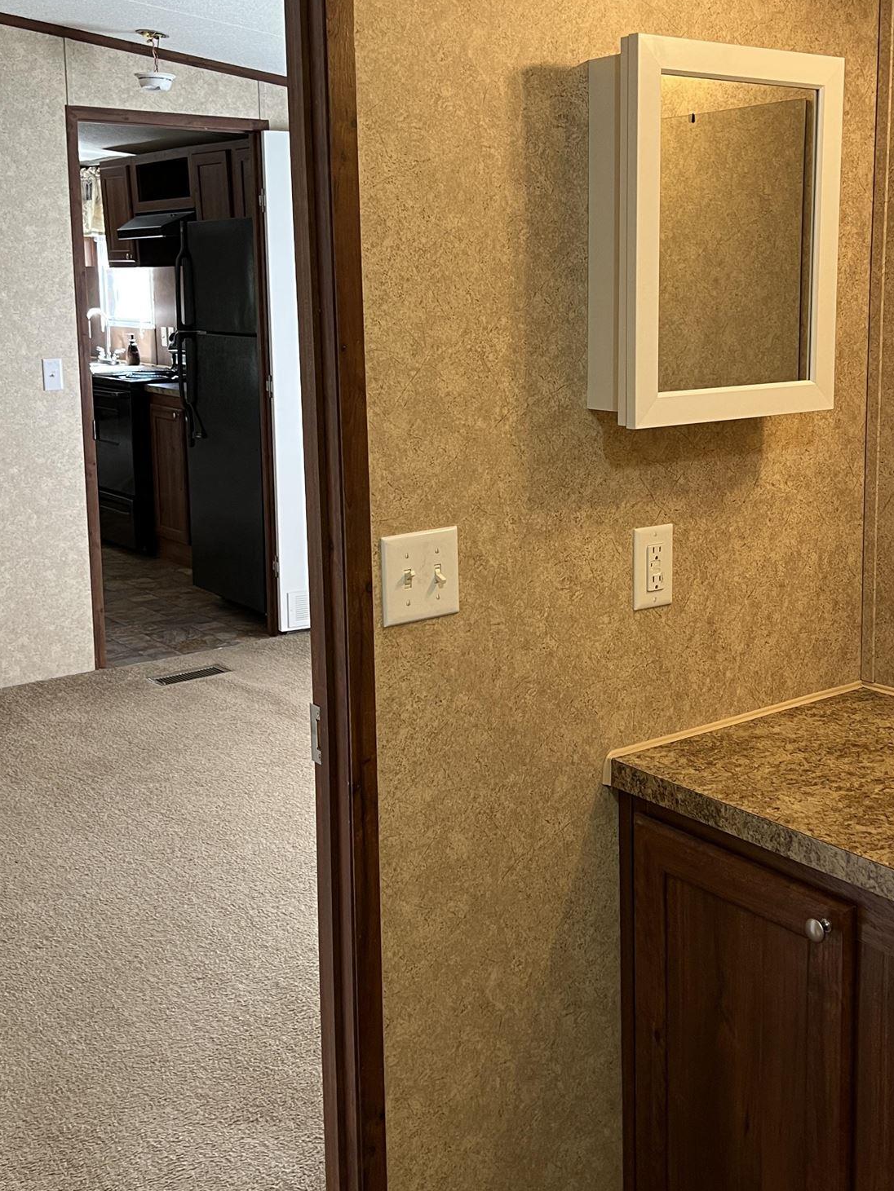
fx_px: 1412
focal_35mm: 41
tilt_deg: -8.7
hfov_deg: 35.1
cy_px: 474
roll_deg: +1.1
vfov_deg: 45.5
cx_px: 506
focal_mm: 5.7
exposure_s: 1/60
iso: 100
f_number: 1.5
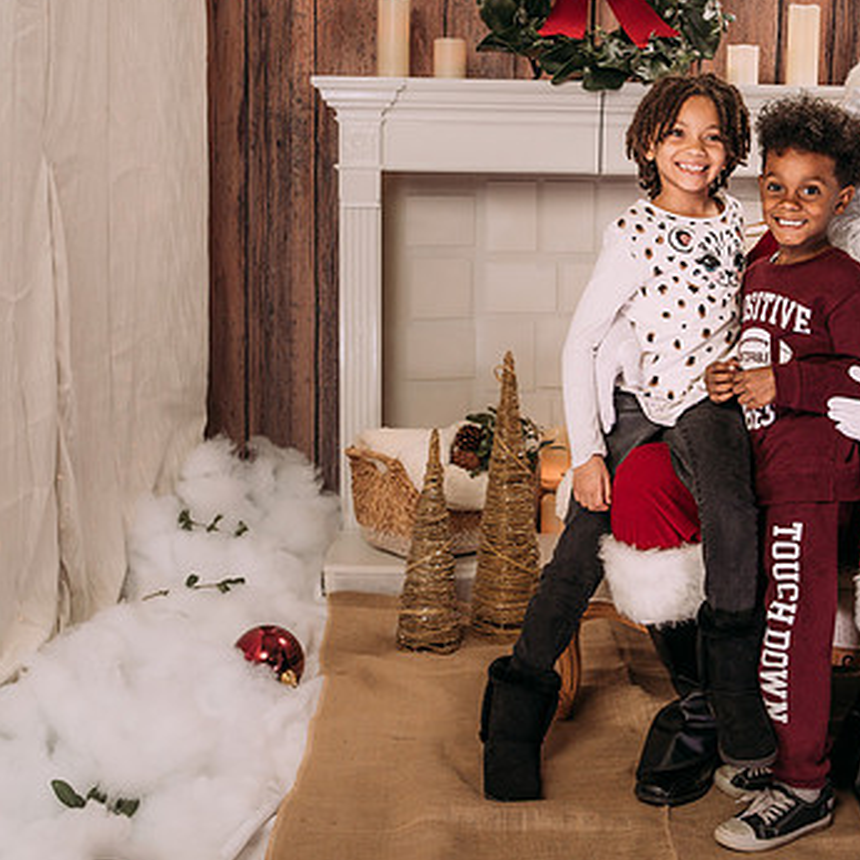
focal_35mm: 60
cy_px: 351
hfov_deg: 28.4
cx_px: 564
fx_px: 1686
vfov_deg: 28.6
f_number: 5.6
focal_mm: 35
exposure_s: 1/125
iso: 200
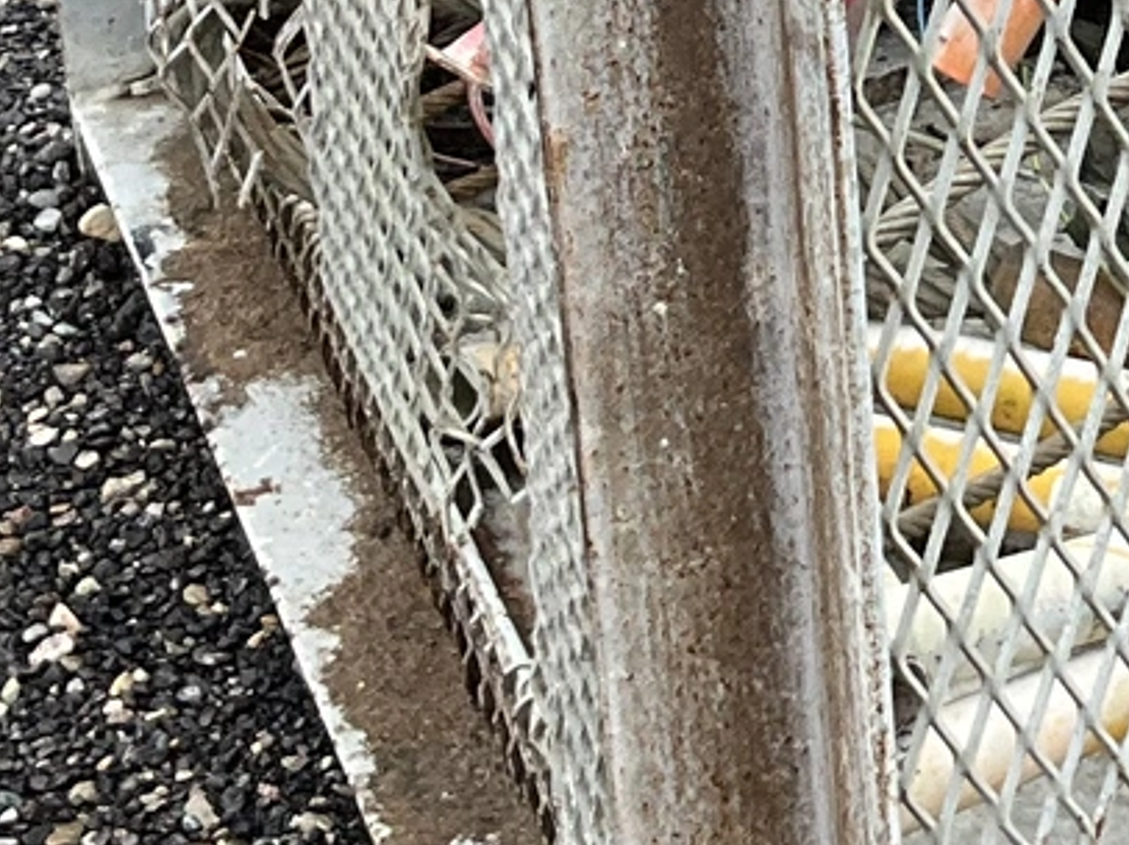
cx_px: 1674
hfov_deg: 13.1
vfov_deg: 10.1
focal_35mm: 143
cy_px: -331
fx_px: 4661
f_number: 1.8
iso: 25
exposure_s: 1/439
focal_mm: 3
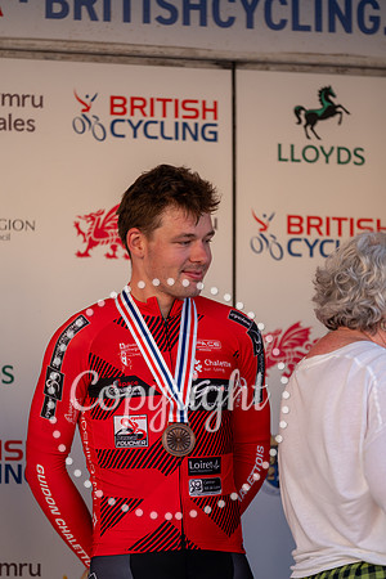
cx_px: 193
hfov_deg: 6.9
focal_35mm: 200
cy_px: 290
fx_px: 3216
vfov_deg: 10.3
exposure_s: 1/200
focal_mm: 200
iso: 200
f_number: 2.8
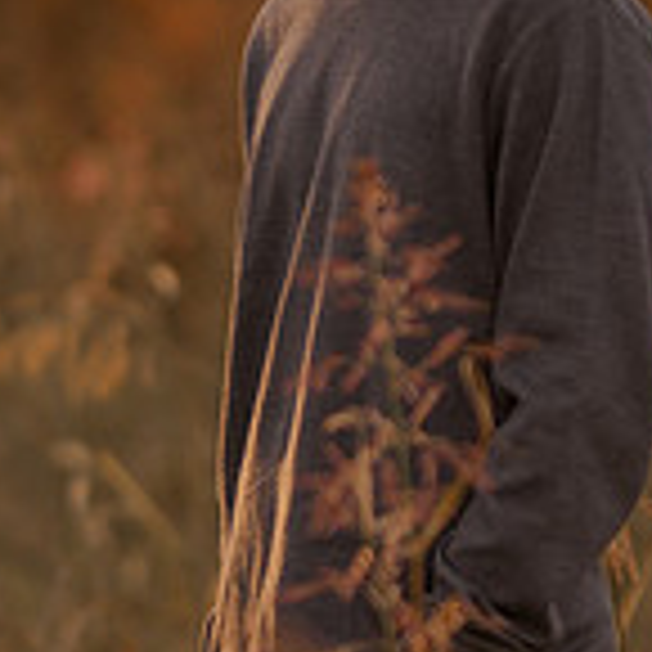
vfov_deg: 4.1
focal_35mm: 432
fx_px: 9206
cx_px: 333
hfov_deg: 4.1
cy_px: 211
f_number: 1.4
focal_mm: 85
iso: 200
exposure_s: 1/800
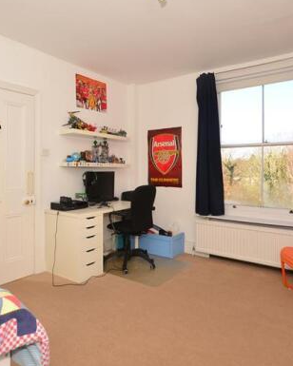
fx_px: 260
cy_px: 165
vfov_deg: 70.1
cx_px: 135
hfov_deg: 58.7
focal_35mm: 24
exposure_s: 1/160
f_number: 6.3
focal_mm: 10
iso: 400
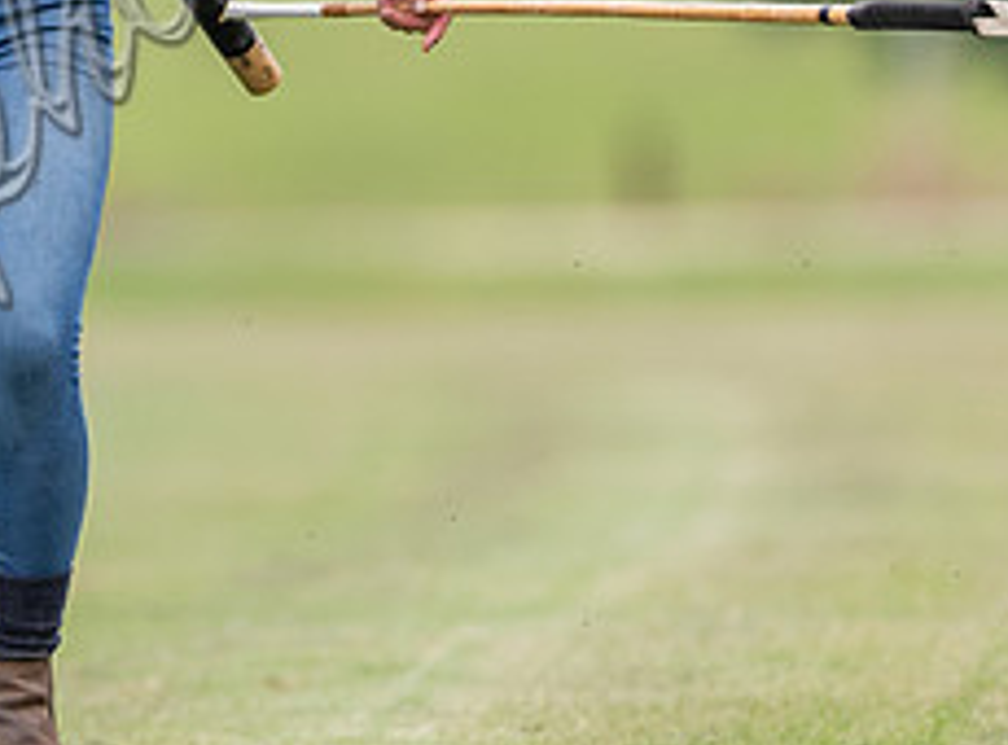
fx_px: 46436
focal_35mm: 1603
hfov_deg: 1.2
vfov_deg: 0.9
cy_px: -46
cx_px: -97
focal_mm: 500
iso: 1250
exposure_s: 1/800
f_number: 4
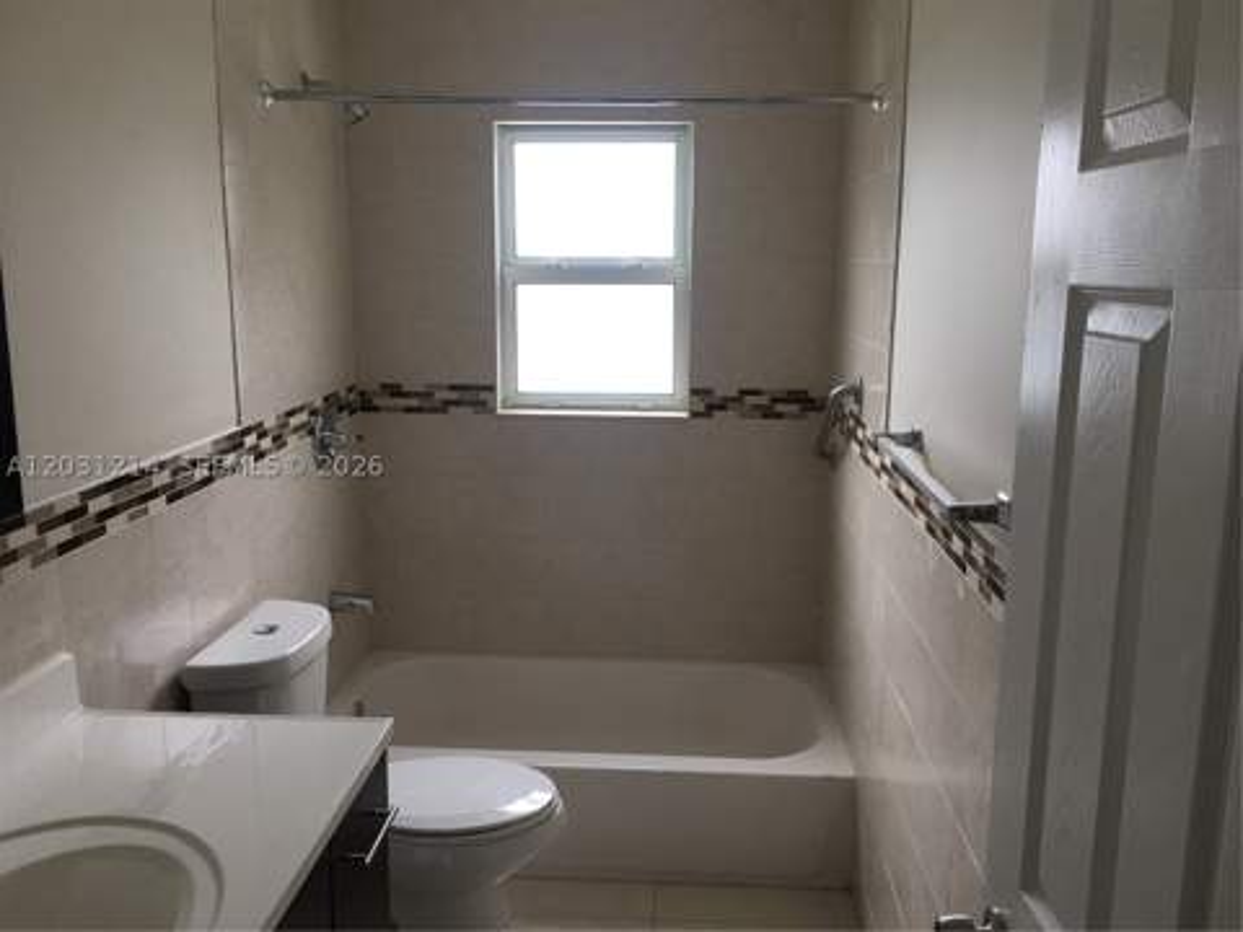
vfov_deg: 48.2
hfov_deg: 61.7
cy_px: 466
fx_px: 1041
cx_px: 622
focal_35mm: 29
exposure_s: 1/30
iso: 32
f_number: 2.2
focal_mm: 4.15
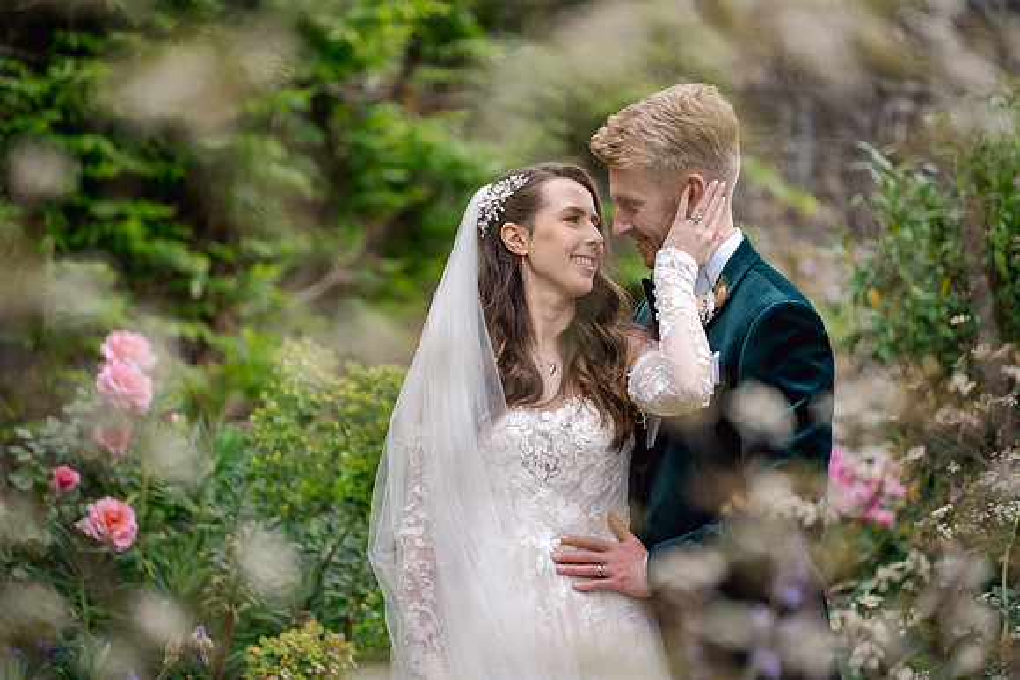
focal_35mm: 146
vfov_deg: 9.4
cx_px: 510
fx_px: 4137
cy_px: 340
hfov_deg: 14.1
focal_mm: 146
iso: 80
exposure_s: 1/500
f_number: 2.8
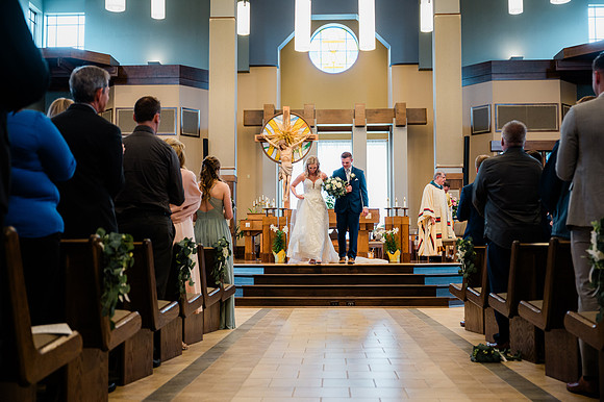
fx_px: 721
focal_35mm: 43
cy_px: 201
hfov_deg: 45.5
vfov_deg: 31.2
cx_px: 302
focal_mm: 43
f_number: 2.8
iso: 1000
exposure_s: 1/250
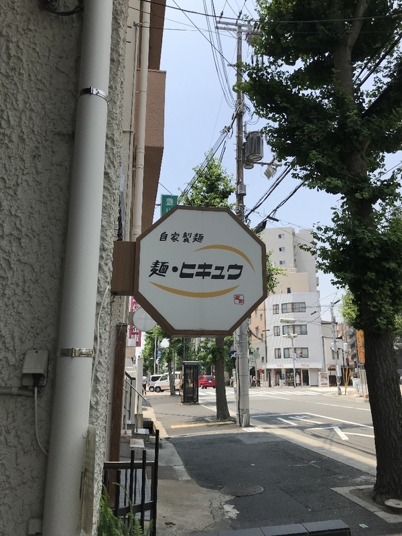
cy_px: 268
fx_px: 434
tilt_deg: +14.5
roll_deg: +0.6
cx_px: 201
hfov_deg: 49.7
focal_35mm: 28
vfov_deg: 63.4
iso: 20
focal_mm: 3.99
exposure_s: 1/1916
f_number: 1.8
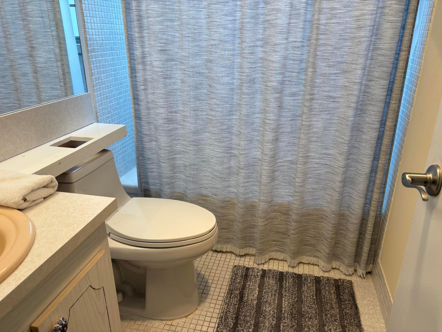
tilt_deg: -21.4
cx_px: 221
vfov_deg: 53.1
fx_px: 332
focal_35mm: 26
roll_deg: +0.1
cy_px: 166
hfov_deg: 67.3
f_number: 1.6
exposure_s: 1/120
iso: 32
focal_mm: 5.96
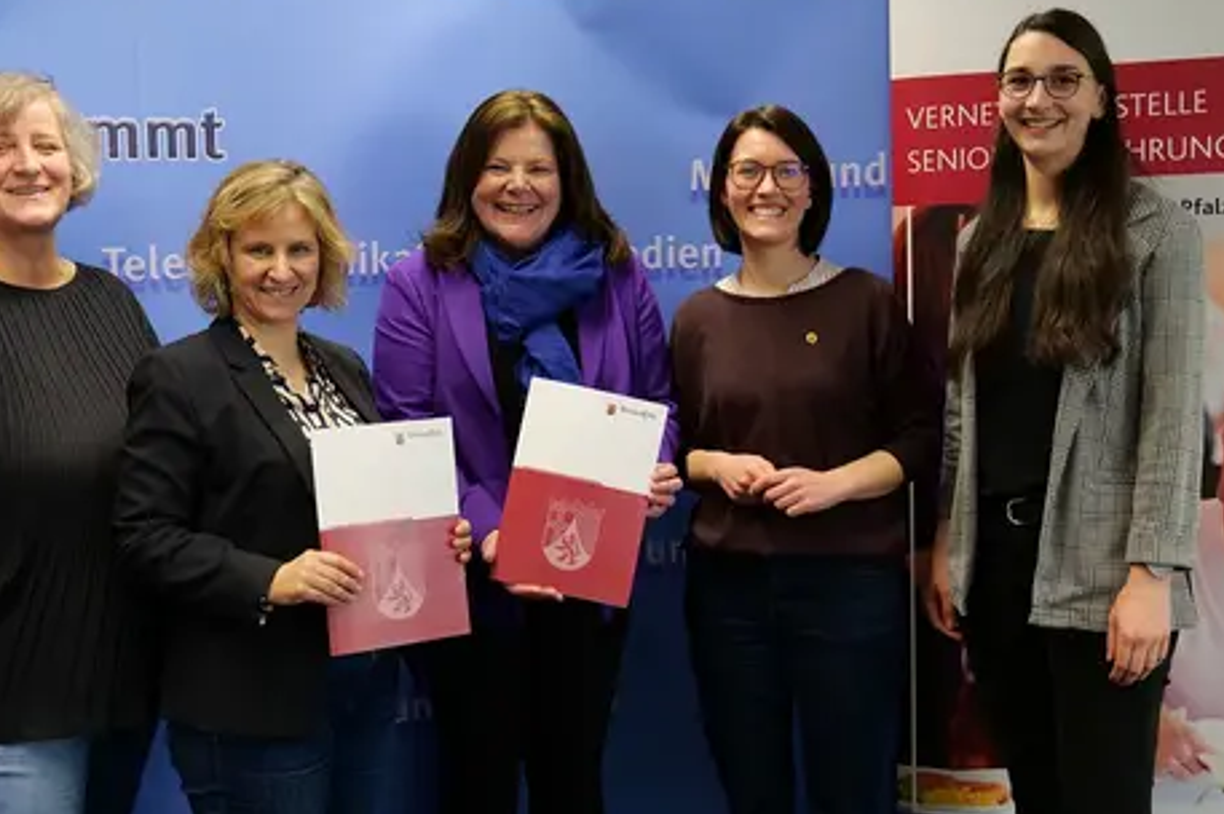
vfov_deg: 29.2
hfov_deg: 42.7
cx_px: 562
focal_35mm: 46
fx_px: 1563
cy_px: 370
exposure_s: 1/50
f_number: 4.5
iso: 1600
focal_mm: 35
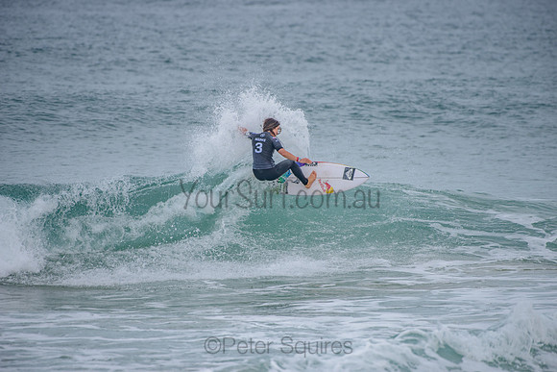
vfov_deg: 2.8
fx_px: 7738
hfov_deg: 4.1
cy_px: 186
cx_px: 278
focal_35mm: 500
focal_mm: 500
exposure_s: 1/2000
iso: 280
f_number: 5.6
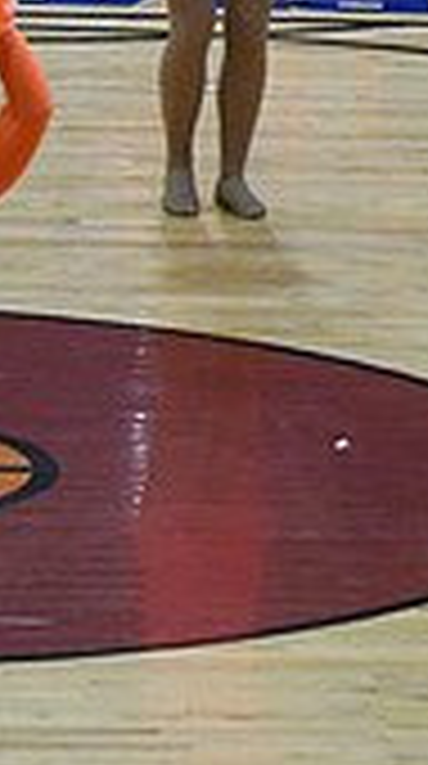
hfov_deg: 3.2
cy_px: 38
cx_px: 1158
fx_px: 7624
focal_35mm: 376
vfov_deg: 5.7
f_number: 4
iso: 4000
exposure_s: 1/500
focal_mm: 70
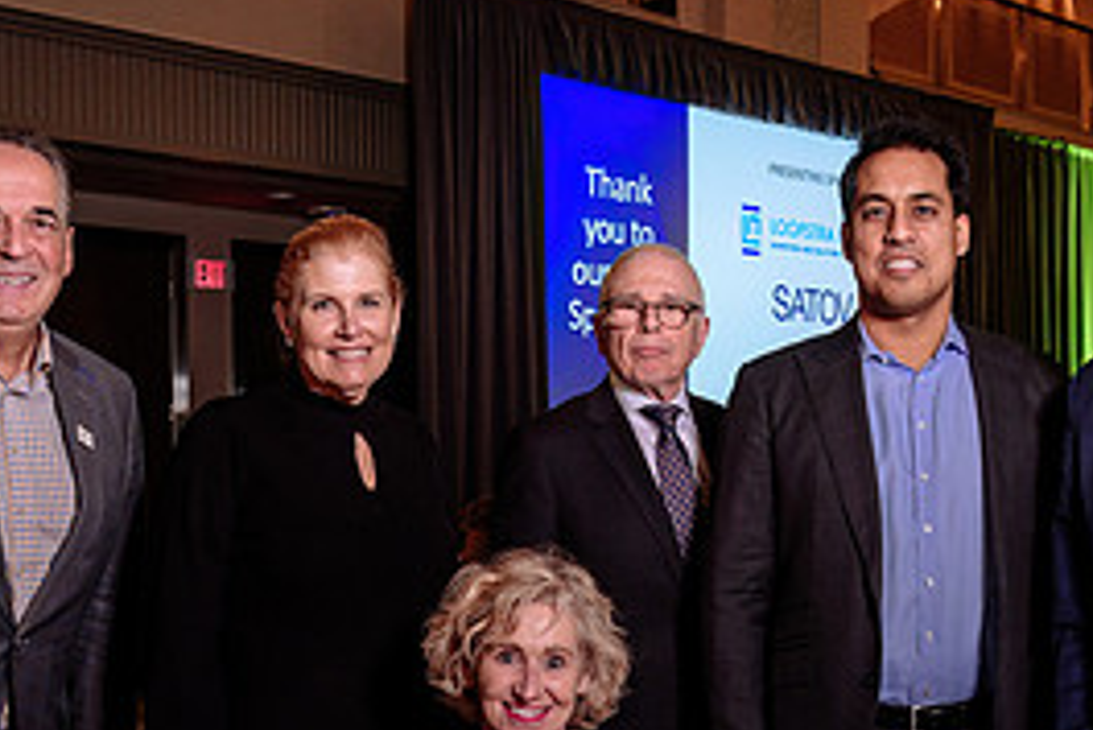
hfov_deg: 32.8
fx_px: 1853
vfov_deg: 22.1
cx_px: 651
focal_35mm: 61
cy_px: 518
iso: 1000
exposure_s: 1/80
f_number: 4
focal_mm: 25.5
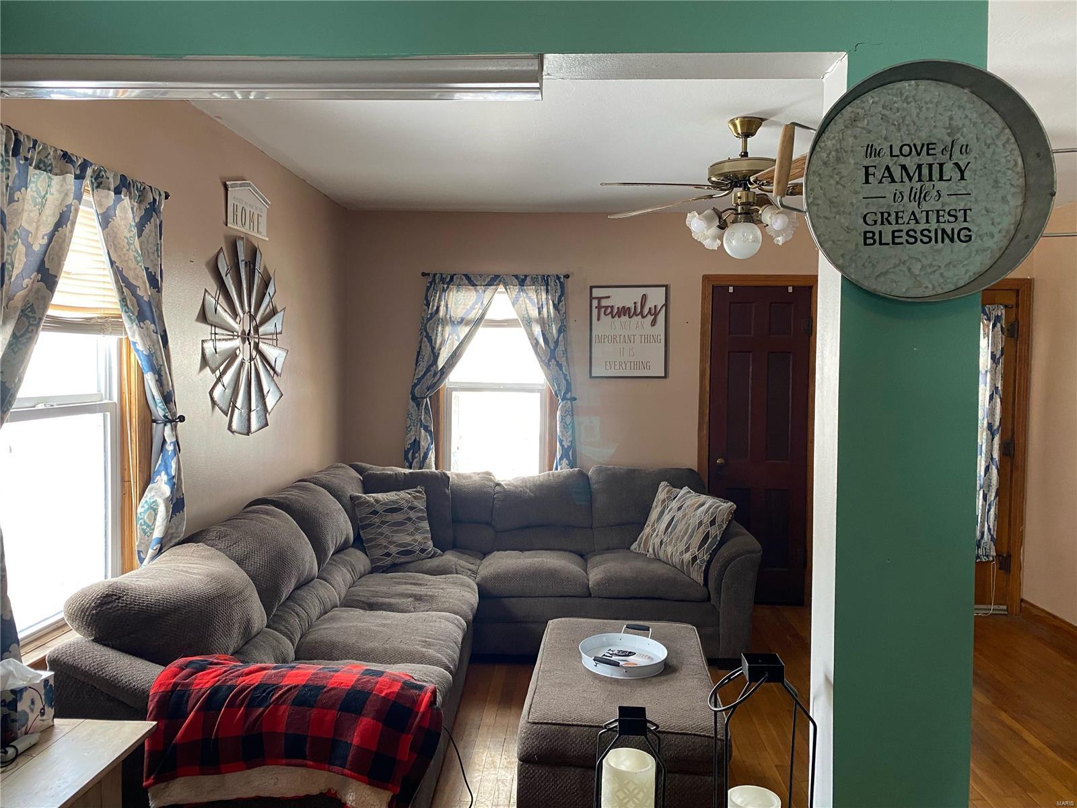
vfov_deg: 53.1
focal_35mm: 26
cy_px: 404
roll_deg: -0.8
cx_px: 538
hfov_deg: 67.3
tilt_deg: -2.9
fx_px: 809
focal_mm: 4.25
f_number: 1.8
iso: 100
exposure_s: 1/60
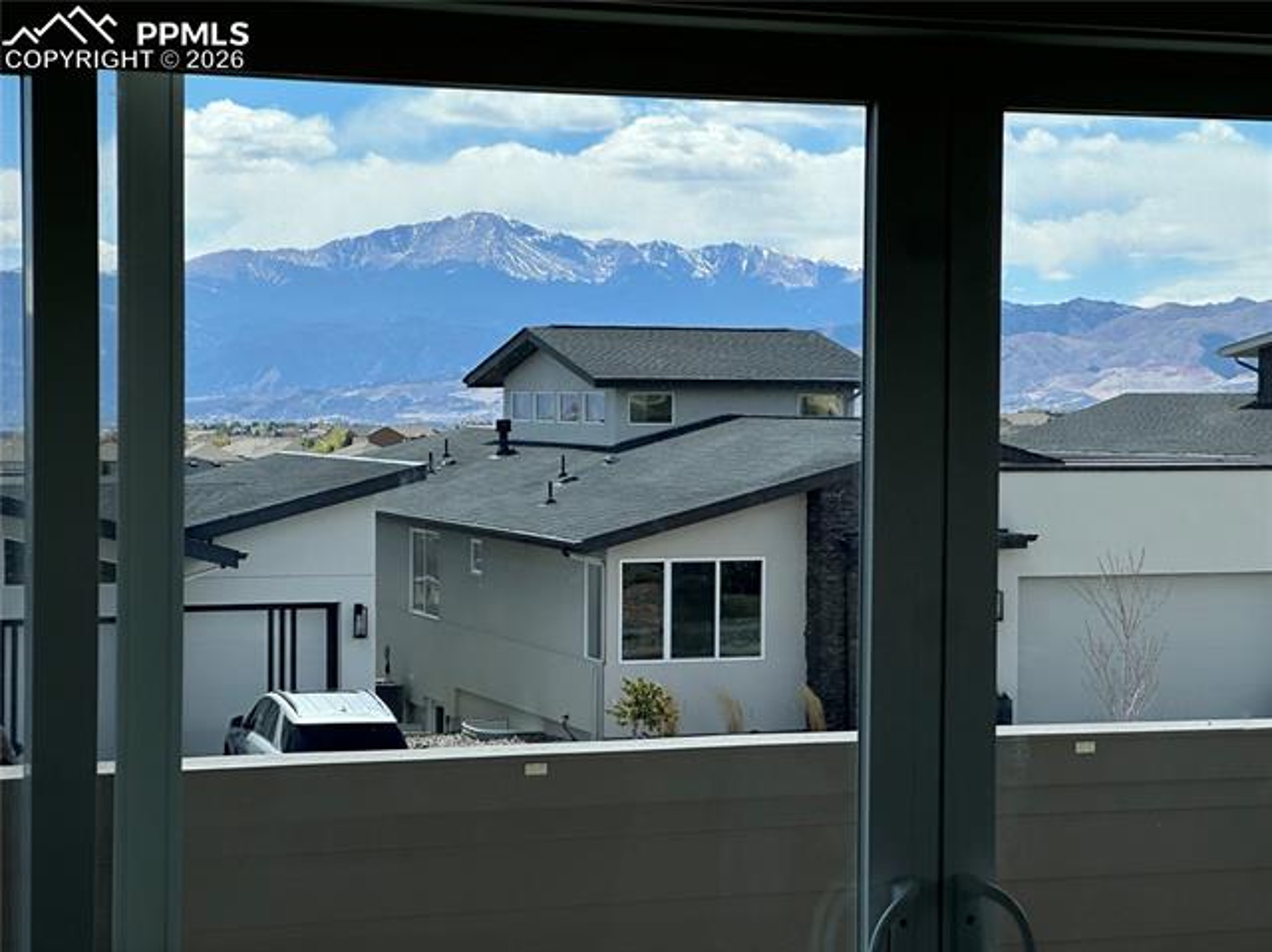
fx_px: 2827
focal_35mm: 77
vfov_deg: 19.1
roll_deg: -0.6
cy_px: 476
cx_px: 636
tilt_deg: -1.9
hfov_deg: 25.4
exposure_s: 1/1119
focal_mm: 9
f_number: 2.8
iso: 32
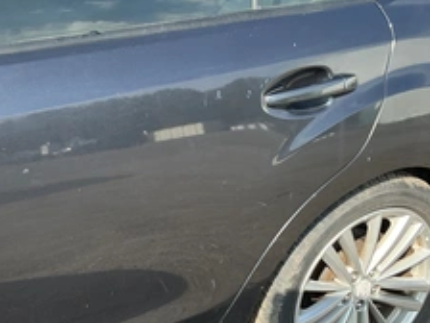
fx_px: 621
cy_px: 211
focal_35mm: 50
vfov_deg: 28.9
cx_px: 182
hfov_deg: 38.1
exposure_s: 1/562
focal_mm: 3
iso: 25
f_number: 1.8
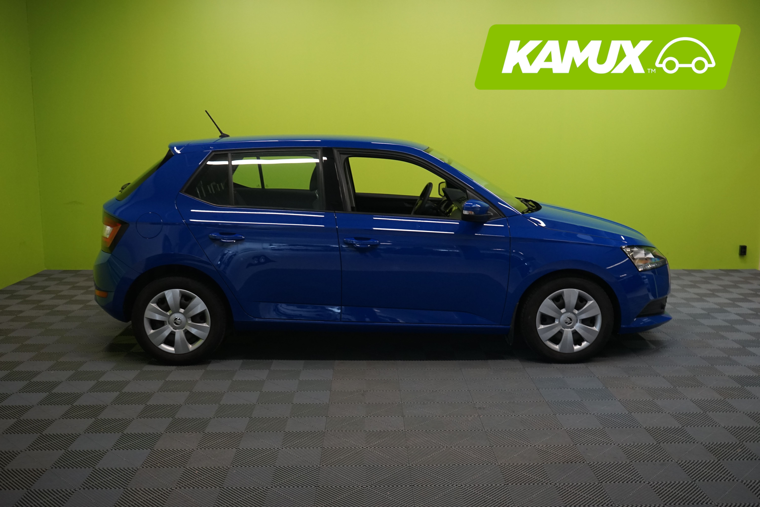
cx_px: 380
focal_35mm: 35
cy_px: 254
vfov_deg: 37.9
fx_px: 739
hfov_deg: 54.4
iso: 1600
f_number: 7.1
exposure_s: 1/30
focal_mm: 35
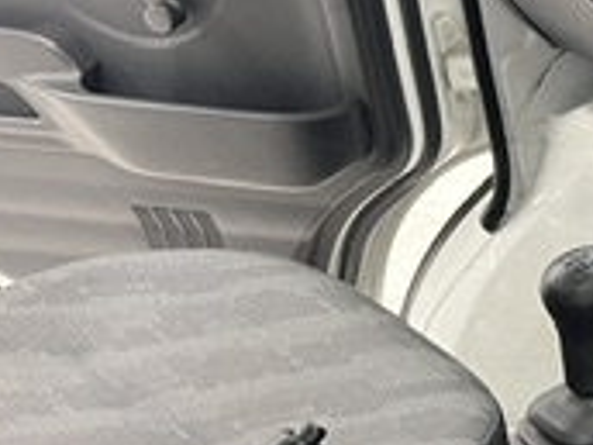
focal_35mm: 97
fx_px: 1662
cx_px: 1034
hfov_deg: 17.0
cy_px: 324
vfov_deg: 15.2
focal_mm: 5.1
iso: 160
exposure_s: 1/50
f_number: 1.6
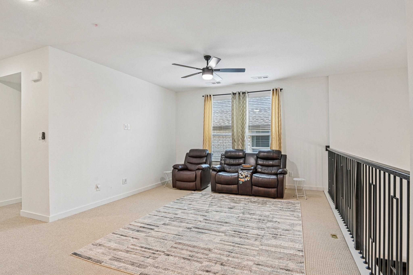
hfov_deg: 86.9
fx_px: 218
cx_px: 206
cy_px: 138
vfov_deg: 64.5
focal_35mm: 19
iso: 400
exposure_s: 1/20
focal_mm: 19
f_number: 8
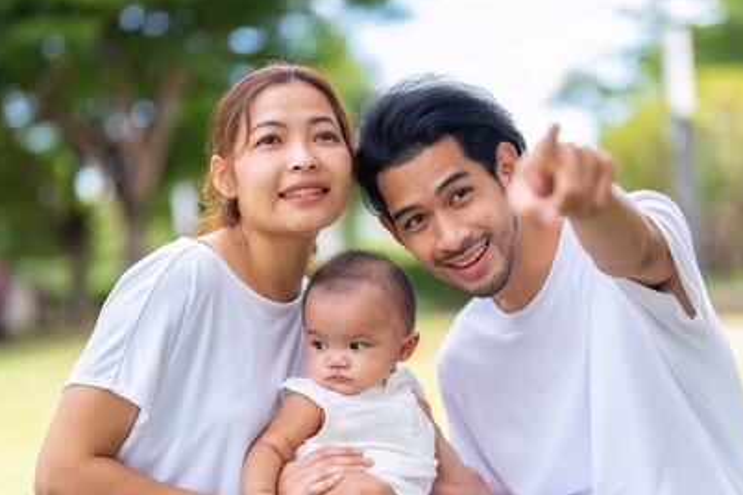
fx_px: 1795
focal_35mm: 87
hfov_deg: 23.4
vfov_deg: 15.7
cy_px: 337
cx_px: 431
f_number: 1.2
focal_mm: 50
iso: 100
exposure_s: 1/1600
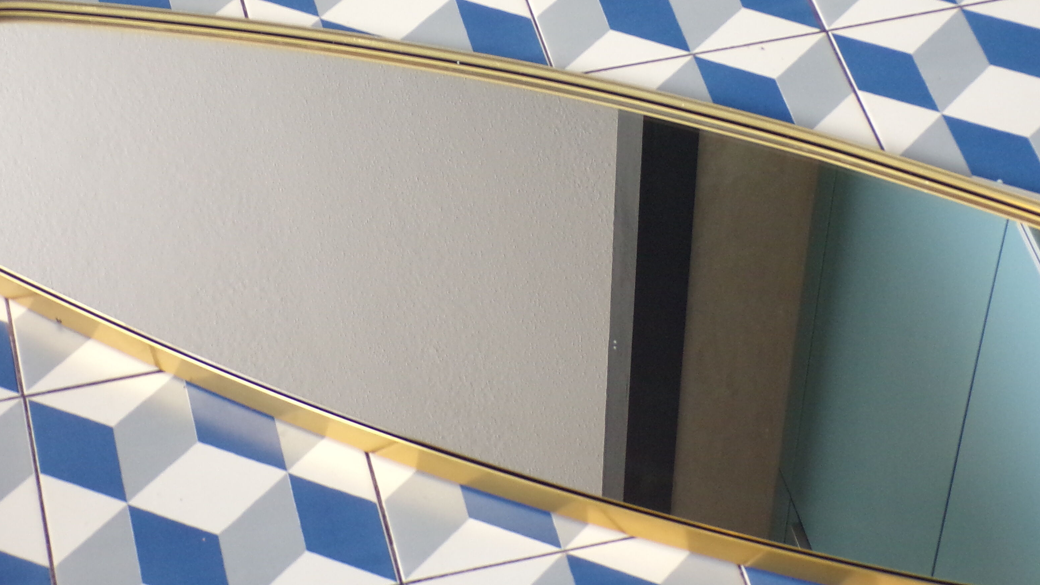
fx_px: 2482
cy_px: 259
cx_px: 550
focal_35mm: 90
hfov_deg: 23.7
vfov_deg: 13.4
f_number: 3.7
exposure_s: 1/20
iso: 200
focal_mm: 10.1
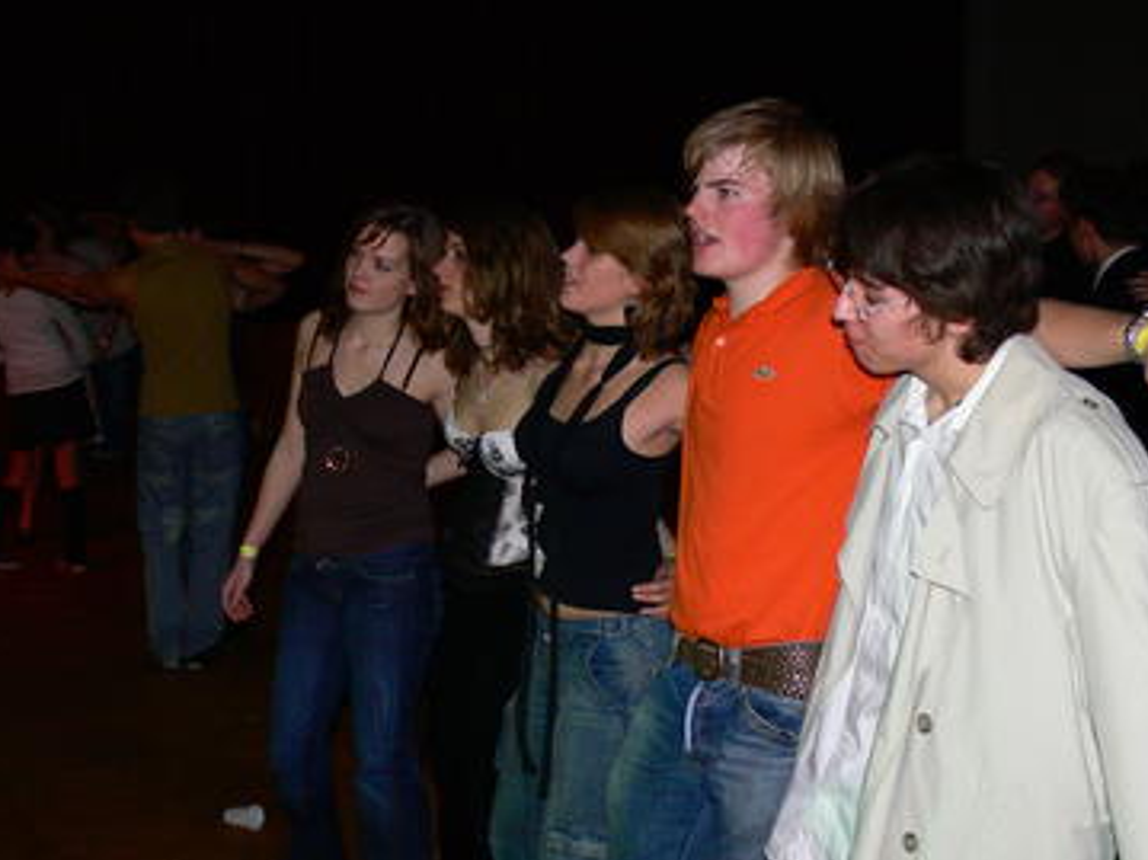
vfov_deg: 31.4
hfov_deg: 41.2
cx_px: 585
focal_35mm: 46
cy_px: 531
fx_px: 1525
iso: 100
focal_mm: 7.4
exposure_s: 1/30
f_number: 2.8
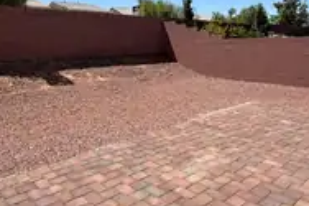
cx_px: 100
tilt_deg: -0.8
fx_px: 266
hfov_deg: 58.8
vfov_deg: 40.9
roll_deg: +1.3
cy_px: 48
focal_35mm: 31
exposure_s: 1/876
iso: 20
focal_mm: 2.22
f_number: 2.2
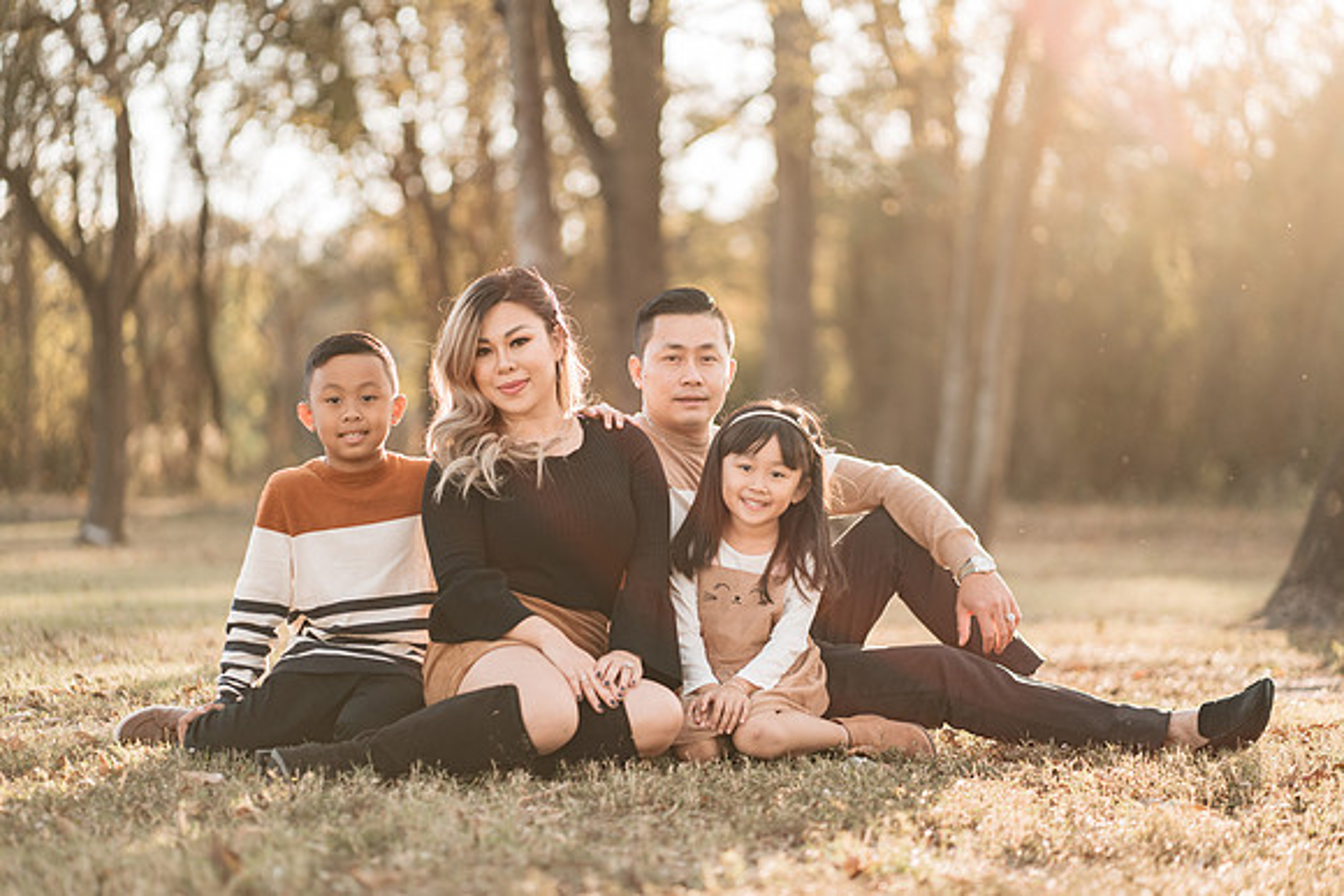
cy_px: 448
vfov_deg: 15.9
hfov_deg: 23.6
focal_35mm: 86
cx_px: 672
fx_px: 3217
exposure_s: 1/500
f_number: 1.8
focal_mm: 85
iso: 125
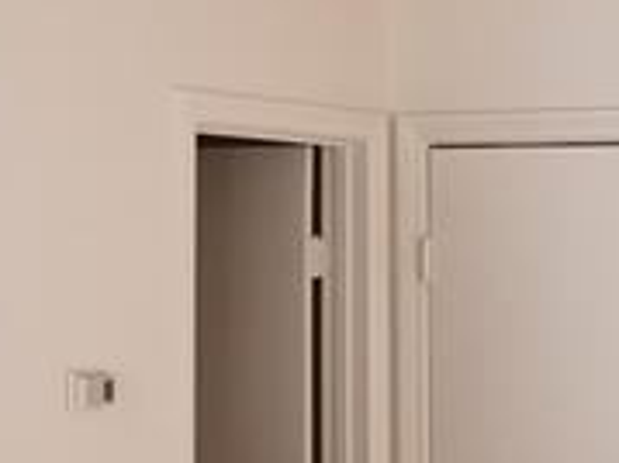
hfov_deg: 16.5
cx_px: -69
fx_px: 2073
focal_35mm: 116
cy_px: 121
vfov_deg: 12.7
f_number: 1.7
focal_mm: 4.3
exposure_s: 1/24
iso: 200
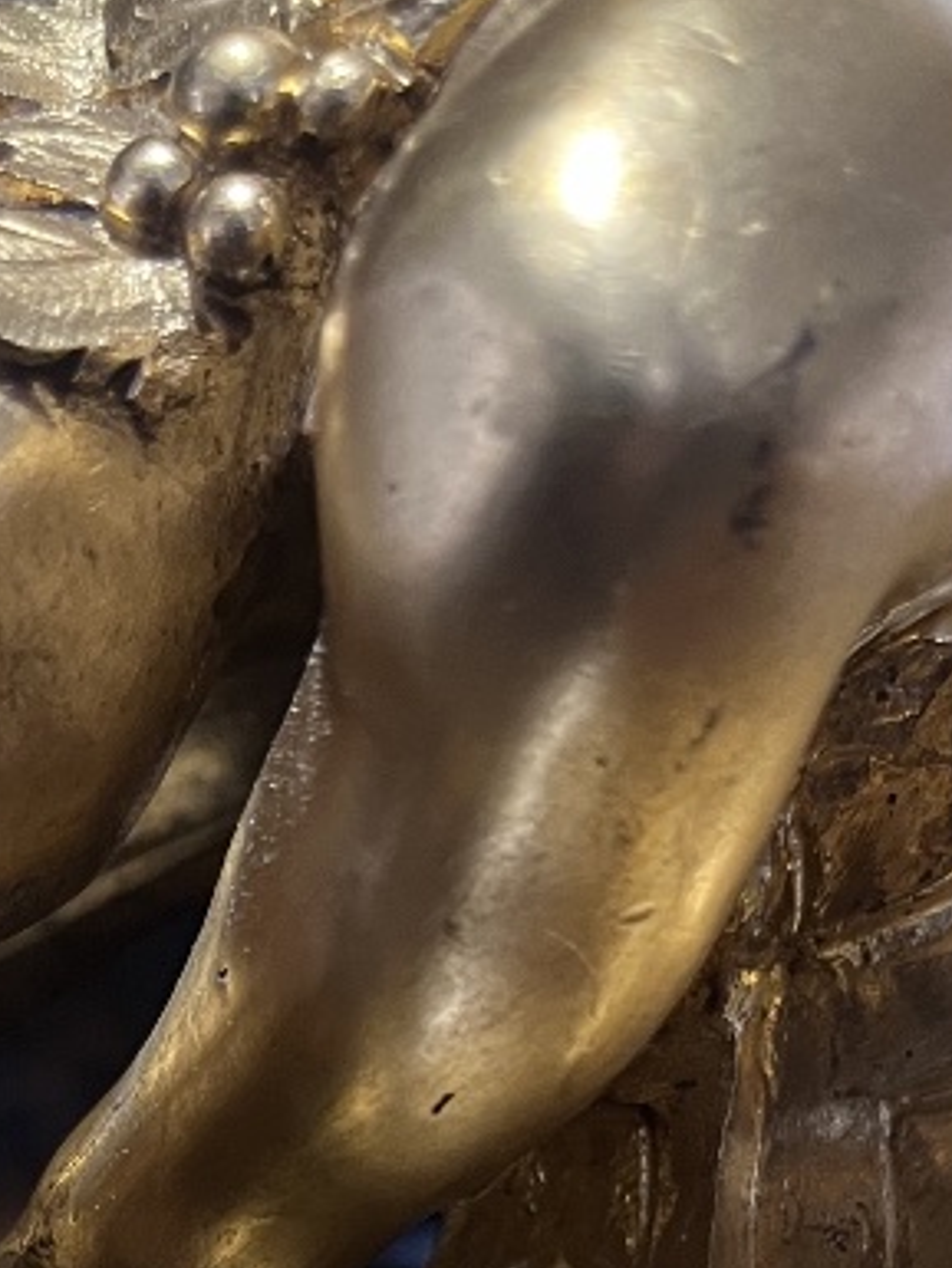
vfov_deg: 20.6
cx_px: 376
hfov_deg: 18.2
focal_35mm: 81
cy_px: 1894
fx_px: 2969
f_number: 1.6
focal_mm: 5.1
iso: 160
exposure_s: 1/50
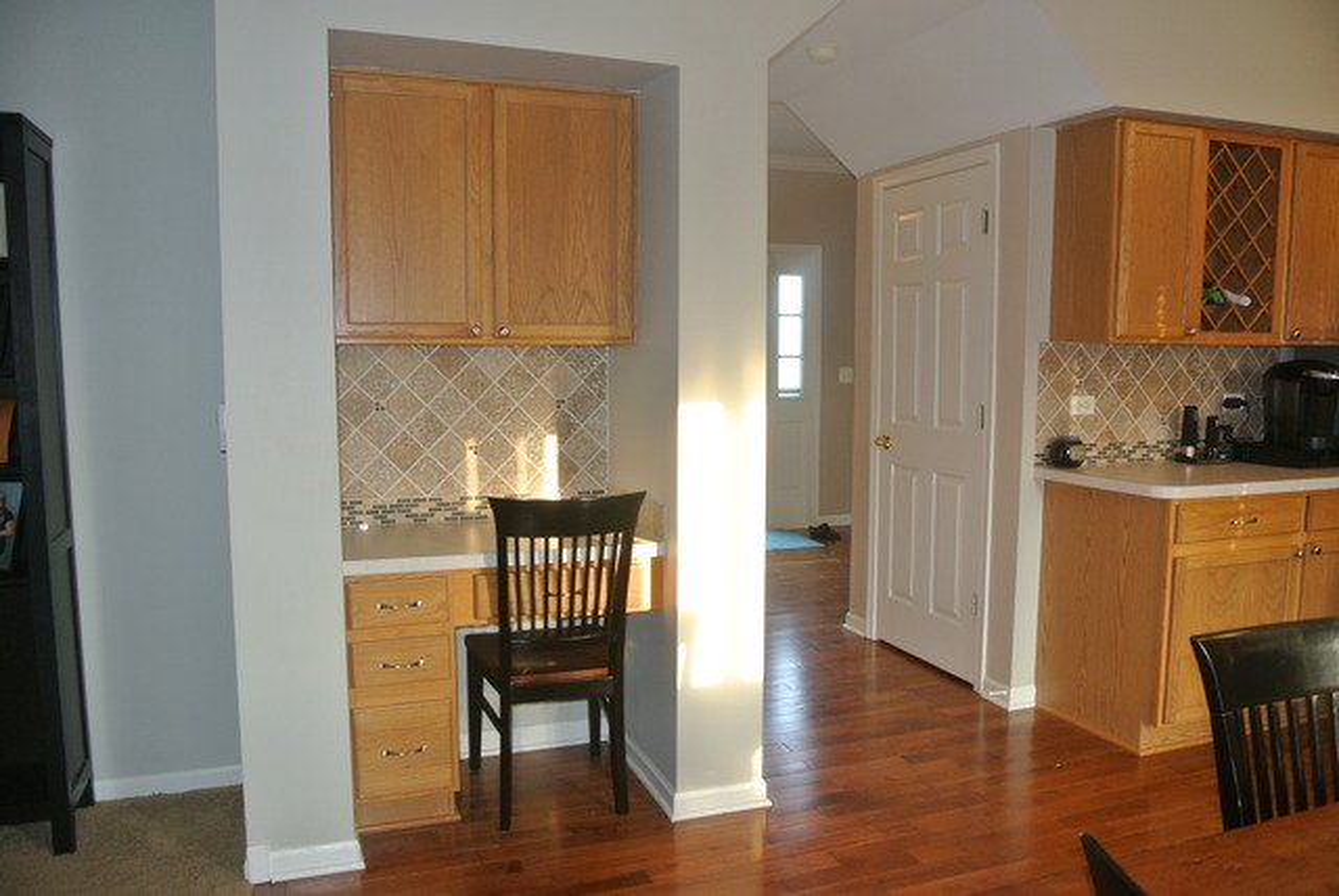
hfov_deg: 67.3
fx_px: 1005
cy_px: 448
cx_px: 670
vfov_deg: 48.0
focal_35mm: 27
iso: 400
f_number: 3.5
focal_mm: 10
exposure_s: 1/60
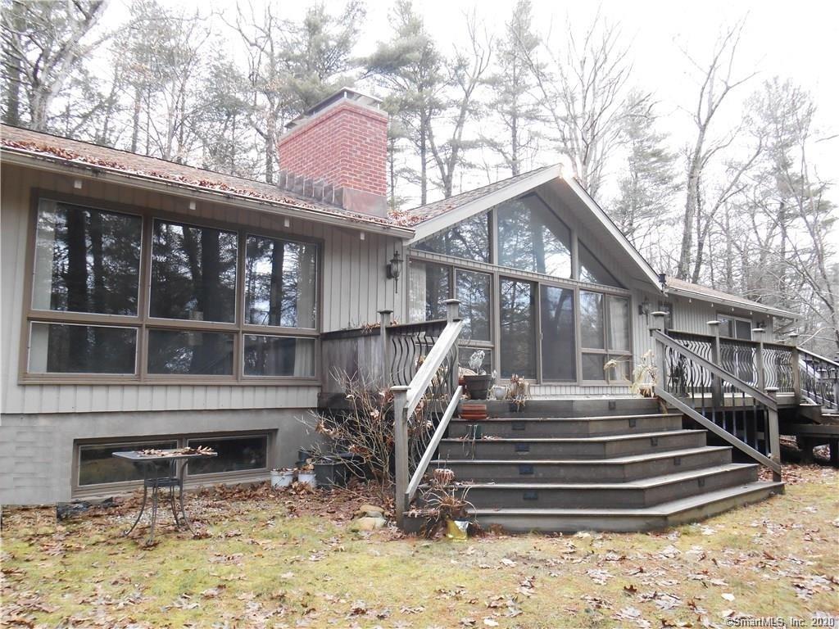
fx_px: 630
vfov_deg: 53.1
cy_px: 314
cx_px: 420
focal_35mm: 26
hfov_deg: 67.3
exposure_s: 1/30
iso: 220
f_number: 3.4
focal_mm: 4.7
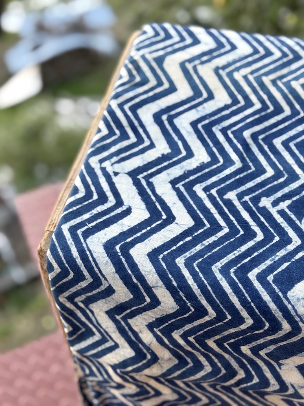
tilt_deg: -50.8
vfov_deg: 39.7
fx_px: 562
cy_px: 203
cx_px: 152
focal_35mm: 48
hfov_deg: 30.3
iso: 64
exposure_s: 1/341
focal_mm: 6.76
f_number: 1.78
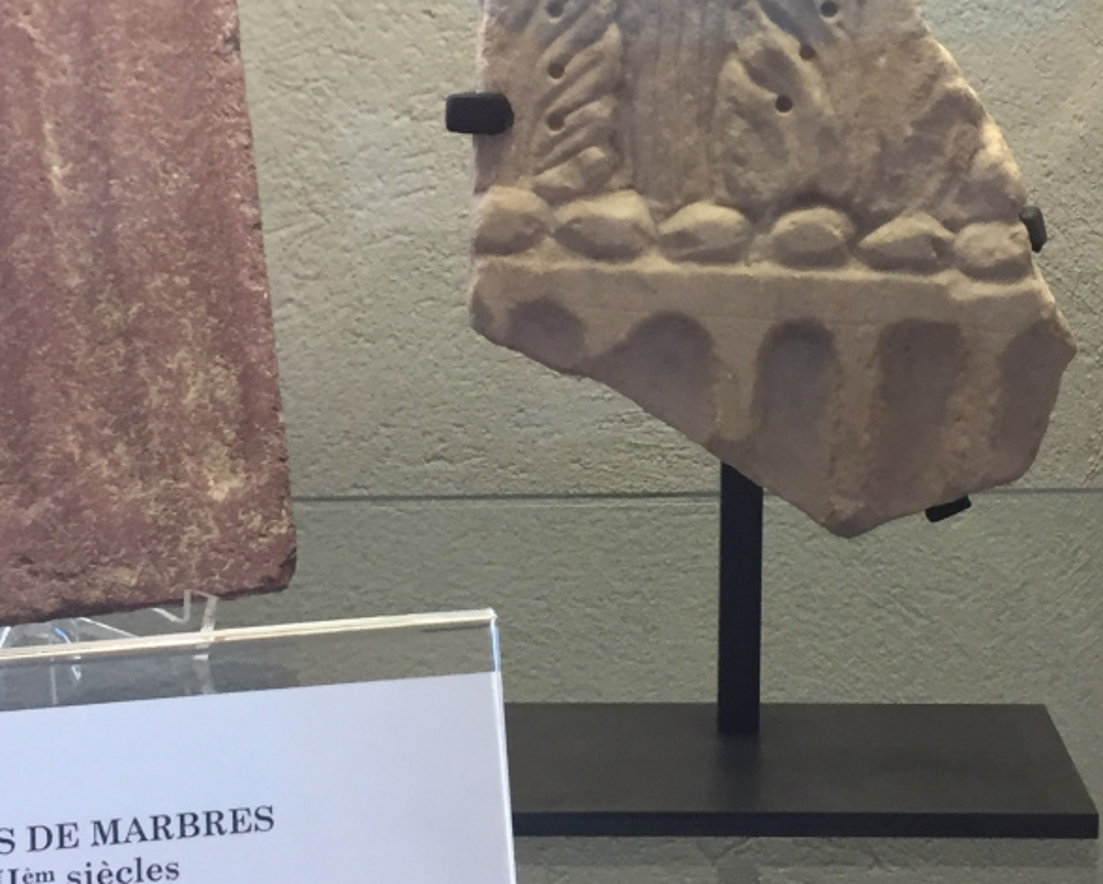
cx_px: 563
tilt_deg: -8.4
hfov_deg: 24.7
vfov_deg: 19.7
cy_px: 184
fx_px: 2515
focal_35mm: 77
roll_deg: -0.6
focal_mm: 4.15
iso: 50
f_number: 2.2
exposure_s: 1/33
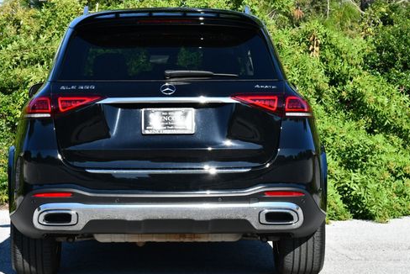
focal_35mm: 126
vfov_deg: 10.9
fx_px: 1436
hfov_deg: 16.2
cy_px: 124
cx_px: 151
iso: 140
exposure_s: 1/250
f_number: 8
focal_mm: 48
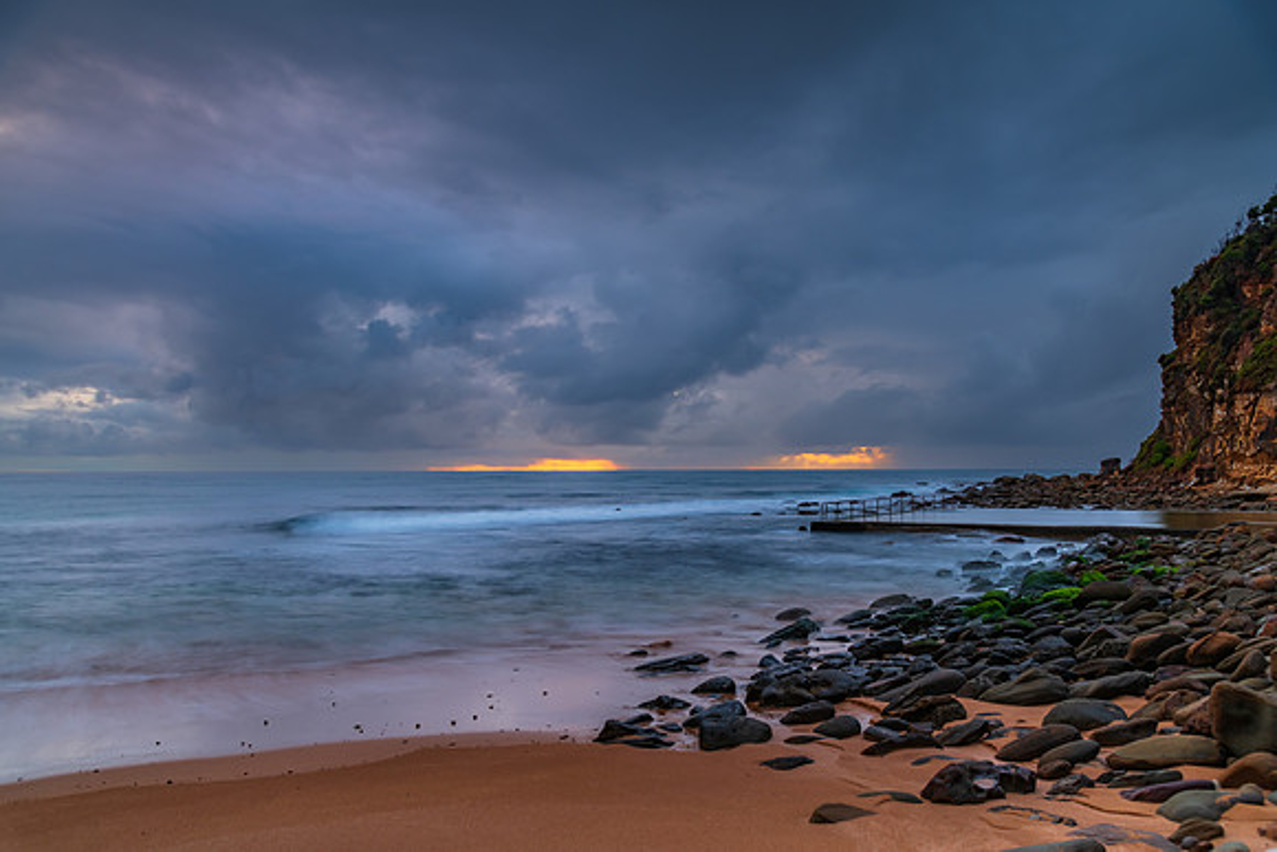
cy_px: 426
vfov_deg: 43.3
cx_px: 638
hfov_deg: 61.5
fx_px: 1074
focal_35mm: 30
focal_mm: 30
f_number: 5.6
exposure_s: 3
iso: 200
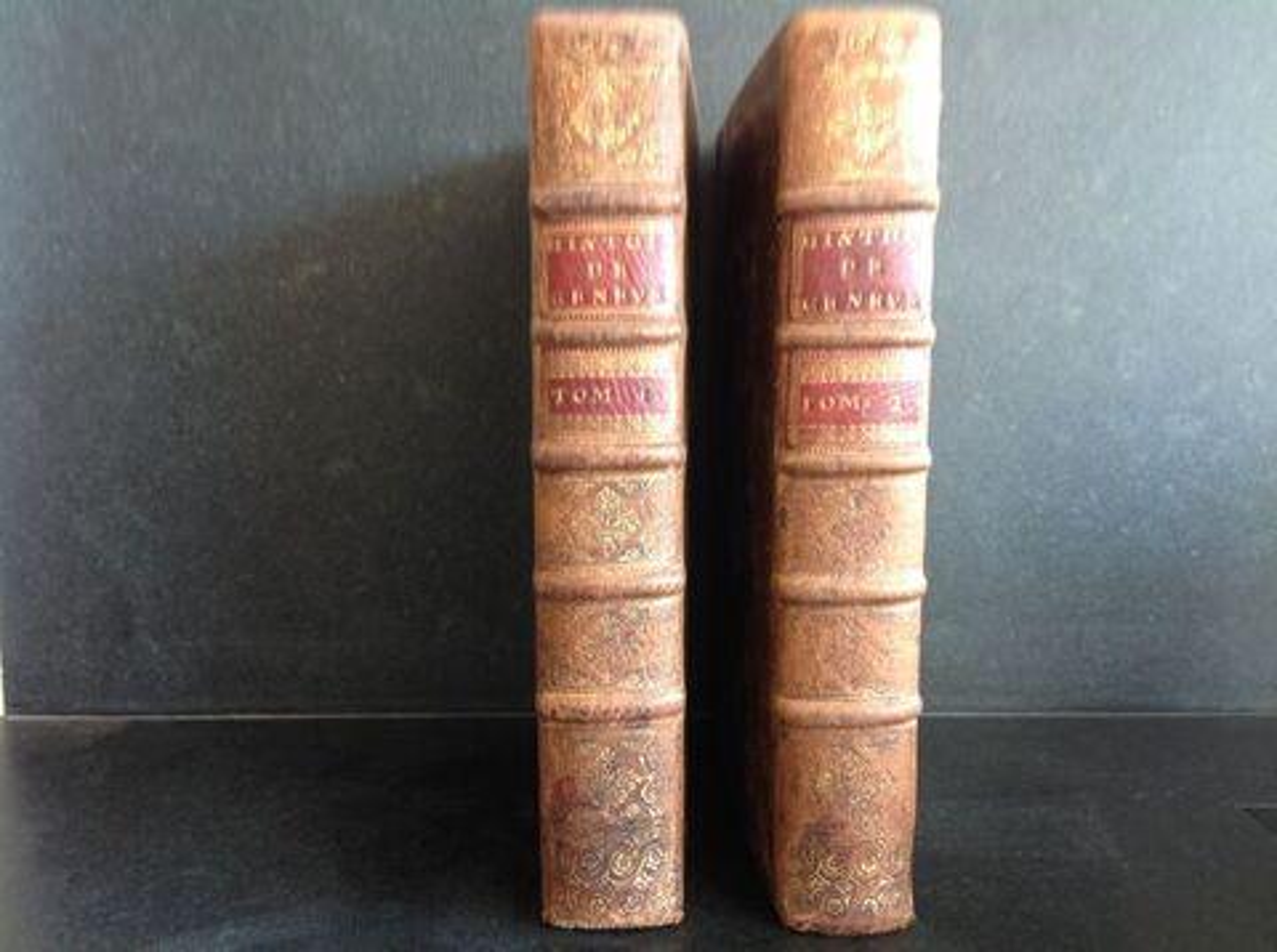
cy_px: 476
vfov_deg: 40.6
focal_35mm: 35
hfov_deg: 52.7
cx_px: 638
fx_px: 1289
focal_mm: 4.28
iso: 50
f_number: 2.4
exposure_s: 1/15
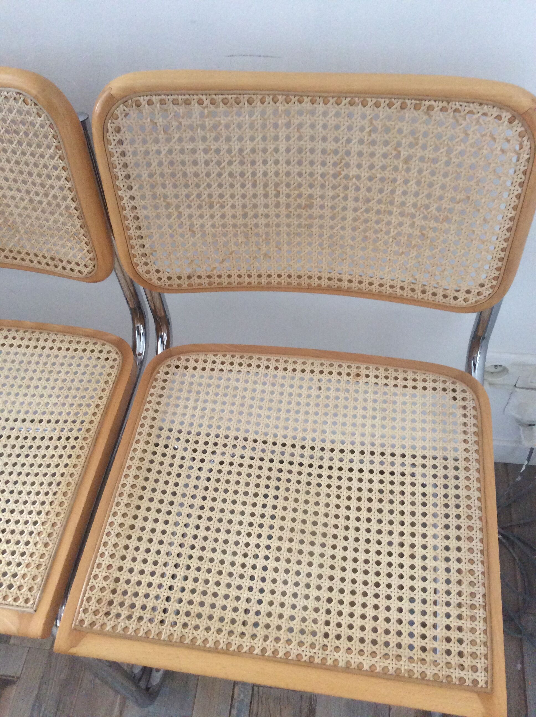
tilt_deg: -52.4
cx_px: 268
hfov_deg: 44.1
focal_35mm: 32
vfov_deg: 56.9
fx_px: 662
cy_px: 358
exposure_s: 1/25
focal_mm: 3.3
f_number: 2.4
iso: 160
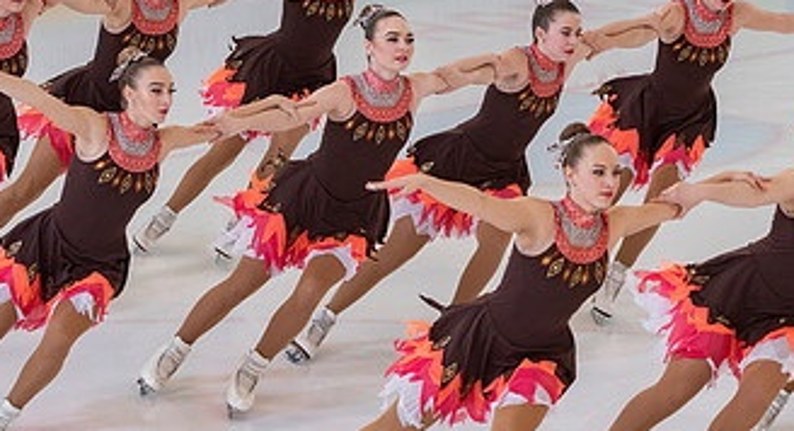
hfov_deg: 10.7
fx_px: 4217
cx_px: 519
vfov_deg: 5.8
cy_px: 150
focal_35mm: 202
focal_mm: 70
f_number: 3.5
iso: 640
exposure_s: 1/320
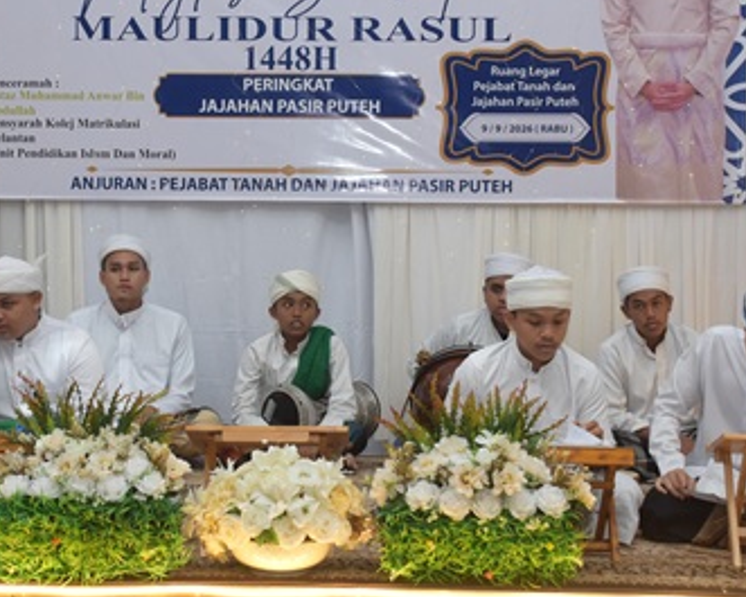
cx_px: 286
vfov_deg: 22.2
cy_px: 246
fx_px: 1521
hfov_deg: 27.5
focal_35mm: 69
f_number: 5
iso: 1000
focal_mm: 27
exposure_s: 1/250
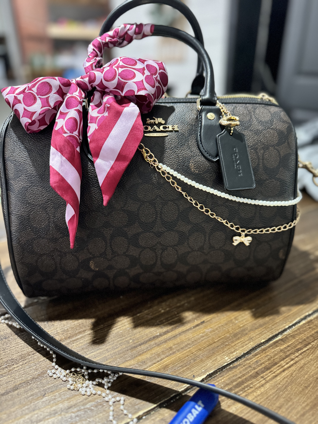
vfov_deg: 71.6
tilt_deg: -23.7
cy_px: 212
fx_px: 294
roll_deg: +0.5
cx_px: 159
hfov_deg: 56.8
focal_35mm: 24
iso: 1250
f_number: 1.78
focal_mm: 6.76
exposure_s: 1/30
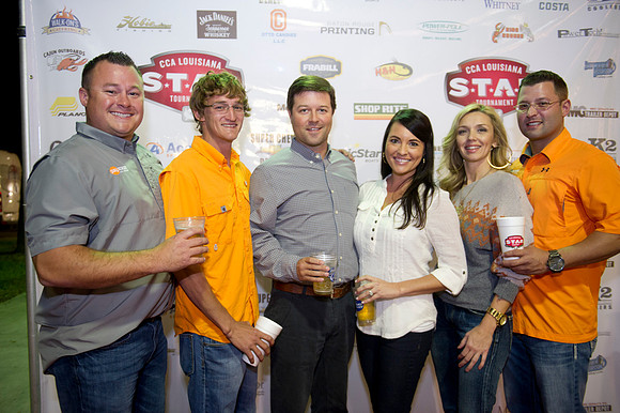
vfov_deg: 44.9
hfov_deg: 63.7
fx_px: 499
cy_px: 206
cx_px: 310
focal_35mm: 29
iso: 1250
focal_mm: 29
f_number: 2.8
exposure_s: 1/60
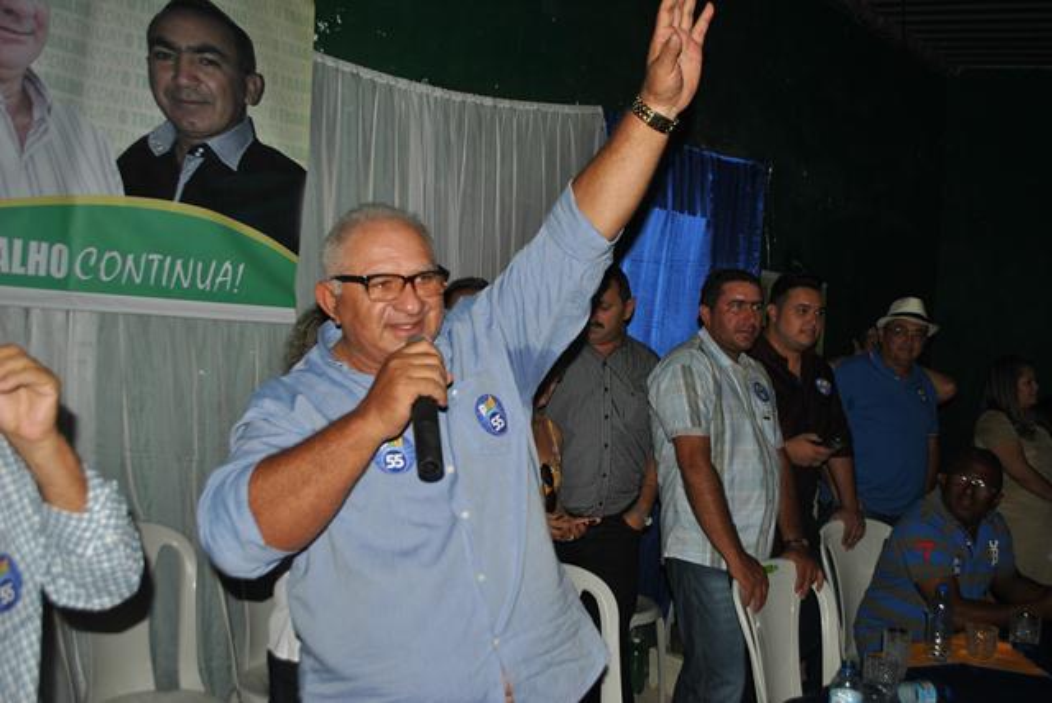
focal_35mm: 33
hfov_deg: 57.2
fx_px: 965
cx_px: 526
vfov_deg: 40.0
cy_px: 352
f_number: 4
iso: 100
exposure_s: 1/125
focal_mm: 22
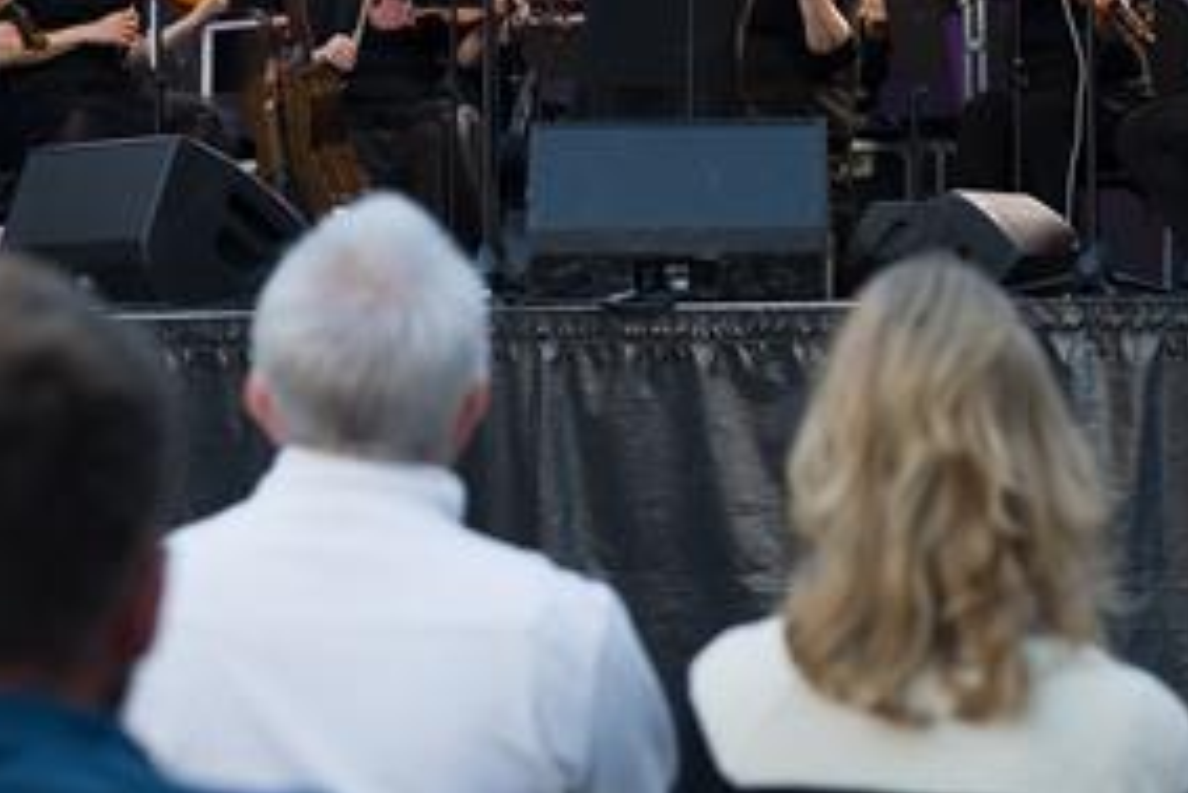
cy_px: -143
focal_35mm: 127
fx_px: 4193
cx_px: 659
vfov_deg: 10.6
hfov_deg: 16.1
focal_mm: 50
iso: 320
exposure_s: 1/400
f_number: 2.8
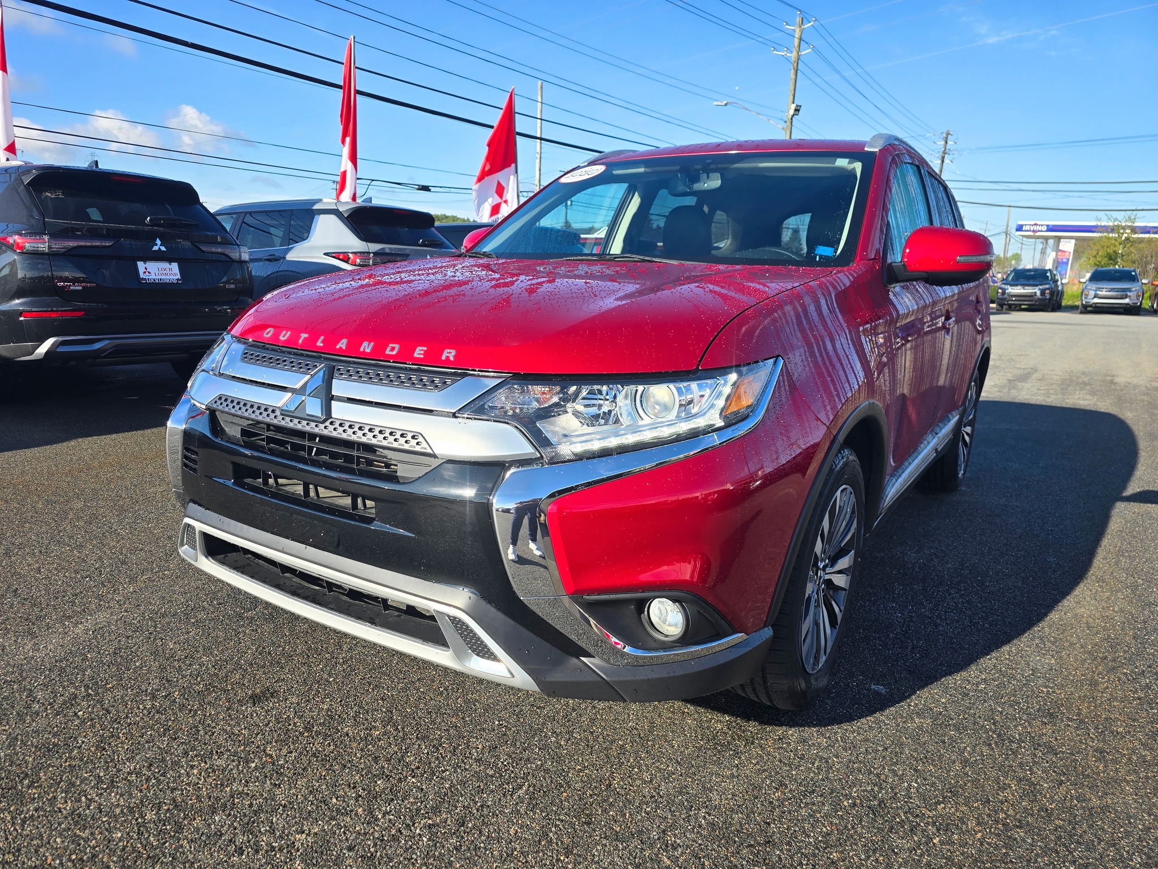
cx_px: 579
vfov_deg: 58.9
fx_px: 769
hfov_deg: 73.9
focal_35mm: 23
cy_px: 434
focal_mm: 6.3
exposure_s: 1/463
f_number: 1.7
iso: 12
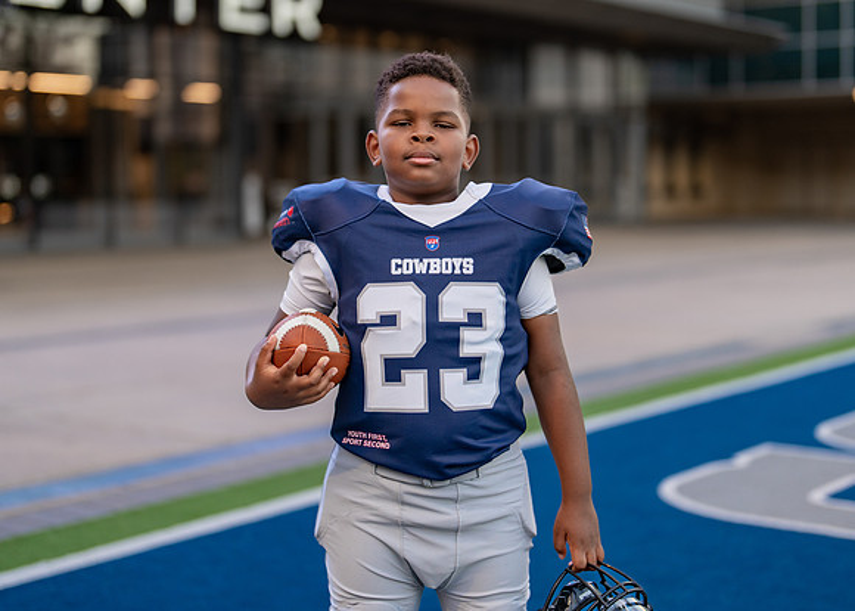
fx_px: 1538
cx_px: 429
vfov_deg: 22.4
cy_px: 249
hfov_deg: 31.1
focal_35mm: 63
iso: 200
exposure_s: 1/400
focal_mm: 50
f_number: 1.2
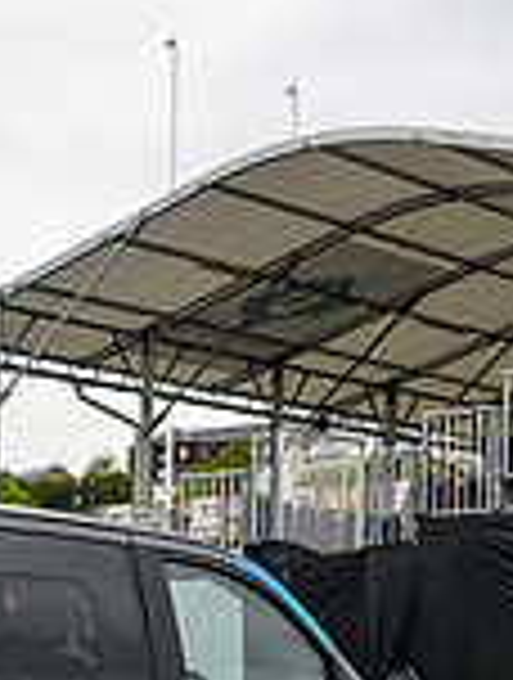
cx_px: -680
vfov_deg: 17.8
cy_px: 804
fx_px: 2066
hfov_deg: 11.8
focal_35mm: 105
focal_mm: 28.5
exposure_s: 1/160
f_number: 7.1
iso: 250
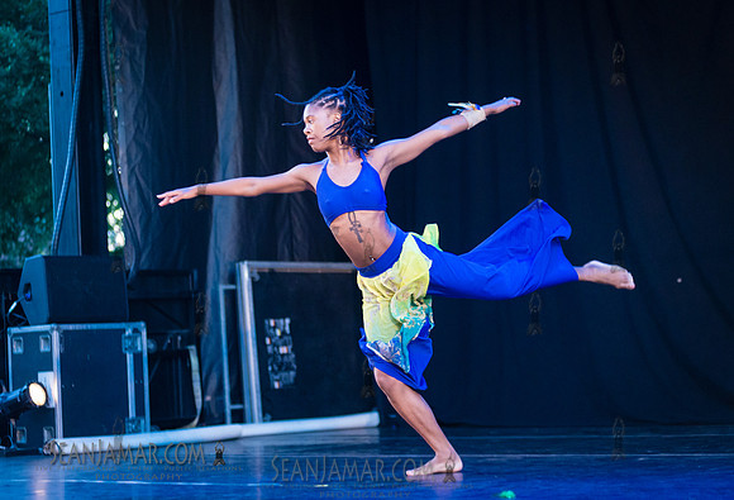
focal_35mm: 85
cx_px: 391
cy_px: 239
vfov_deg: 16.4
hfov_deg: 23.9
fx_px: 1737
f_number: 2.8
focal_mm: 80
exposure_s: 1/320
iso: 4000
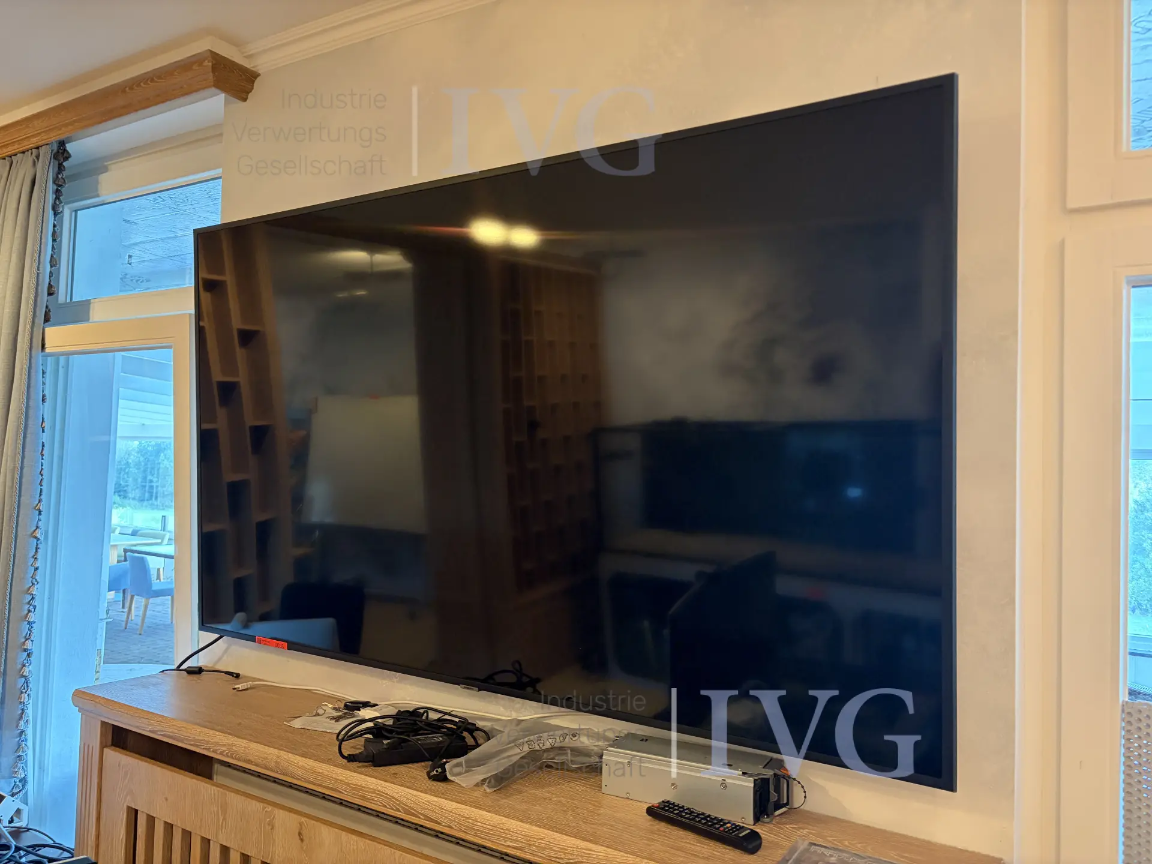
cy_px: 432
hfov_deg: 67.3
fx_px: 865
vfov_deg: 53.1
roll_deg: -1.8
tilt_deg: +2.5
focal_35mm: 26
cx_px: 576
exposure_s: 1/50
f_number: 1.6
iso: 400
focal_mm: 5.96
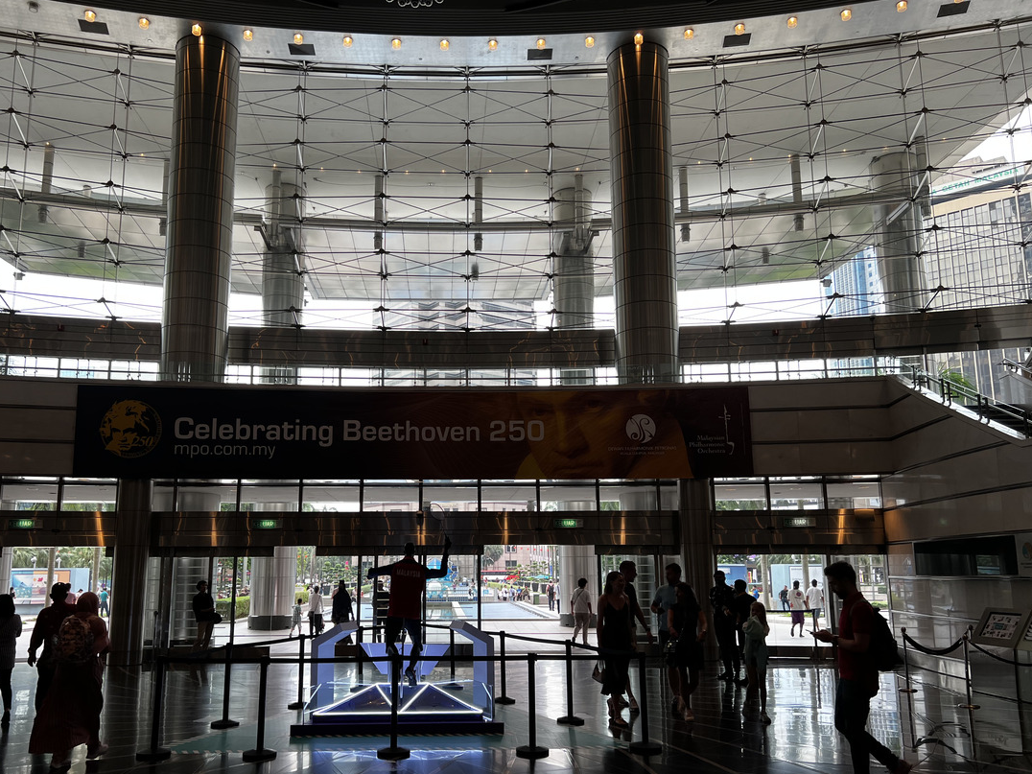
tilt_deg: +9.5
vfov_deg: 48.1
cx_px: 470
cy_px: 430
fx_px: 865
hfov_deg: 61.6
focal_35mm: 29
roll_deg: +0.4
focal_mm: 5.7
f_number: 1.5
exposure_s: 1/113
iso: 32
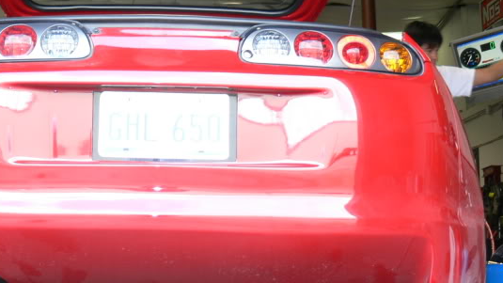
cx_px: 167
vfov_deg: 16.3
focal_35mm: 73
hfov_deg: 28.8
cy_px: 20
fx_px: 974
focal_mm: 7.4
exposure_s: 1/30
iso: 80
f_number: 2.8
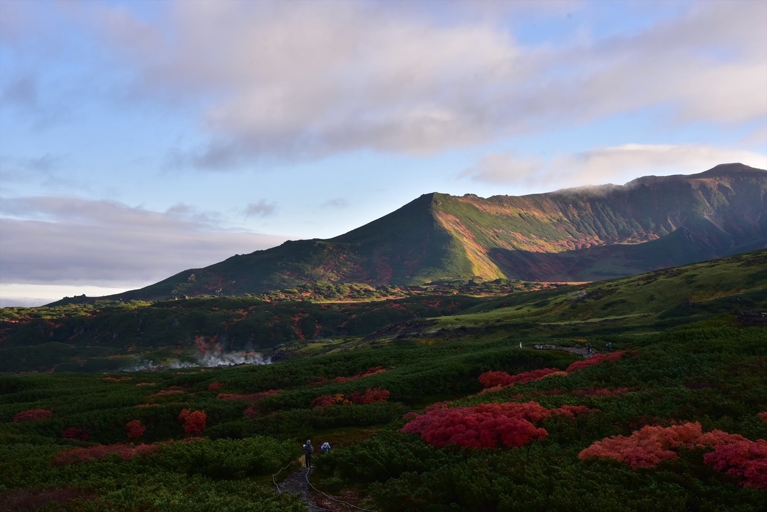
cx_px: 384
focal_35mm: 50
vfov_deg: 27.0
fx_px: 1066
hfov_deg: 39.6
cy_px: 256
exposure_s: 1/320
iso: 500
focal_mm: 50
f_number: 11
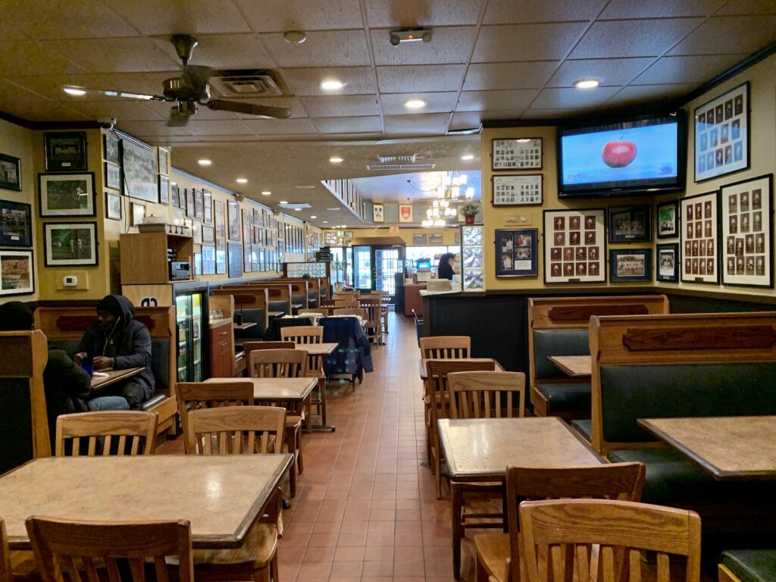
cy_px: 291
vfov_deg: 53.1
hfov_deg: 67.3
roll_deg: +1.1
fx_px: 583
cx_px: 388
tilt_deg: -2.9
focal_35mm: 26
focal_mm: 4.25
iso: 500
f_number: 1.8
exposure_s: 1/30
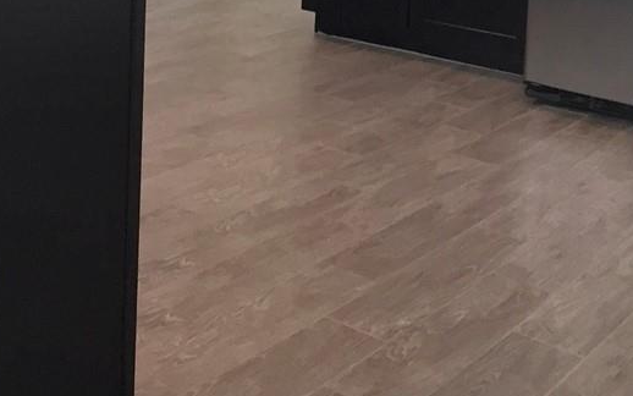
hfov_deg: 21.7
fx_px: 1639
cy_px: -211
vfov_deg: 13.0
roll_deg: -2.7
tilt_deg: -0.6
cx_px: 177
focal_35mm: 95
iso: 32
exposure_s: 1/30
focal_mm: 4.15
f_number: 2.2
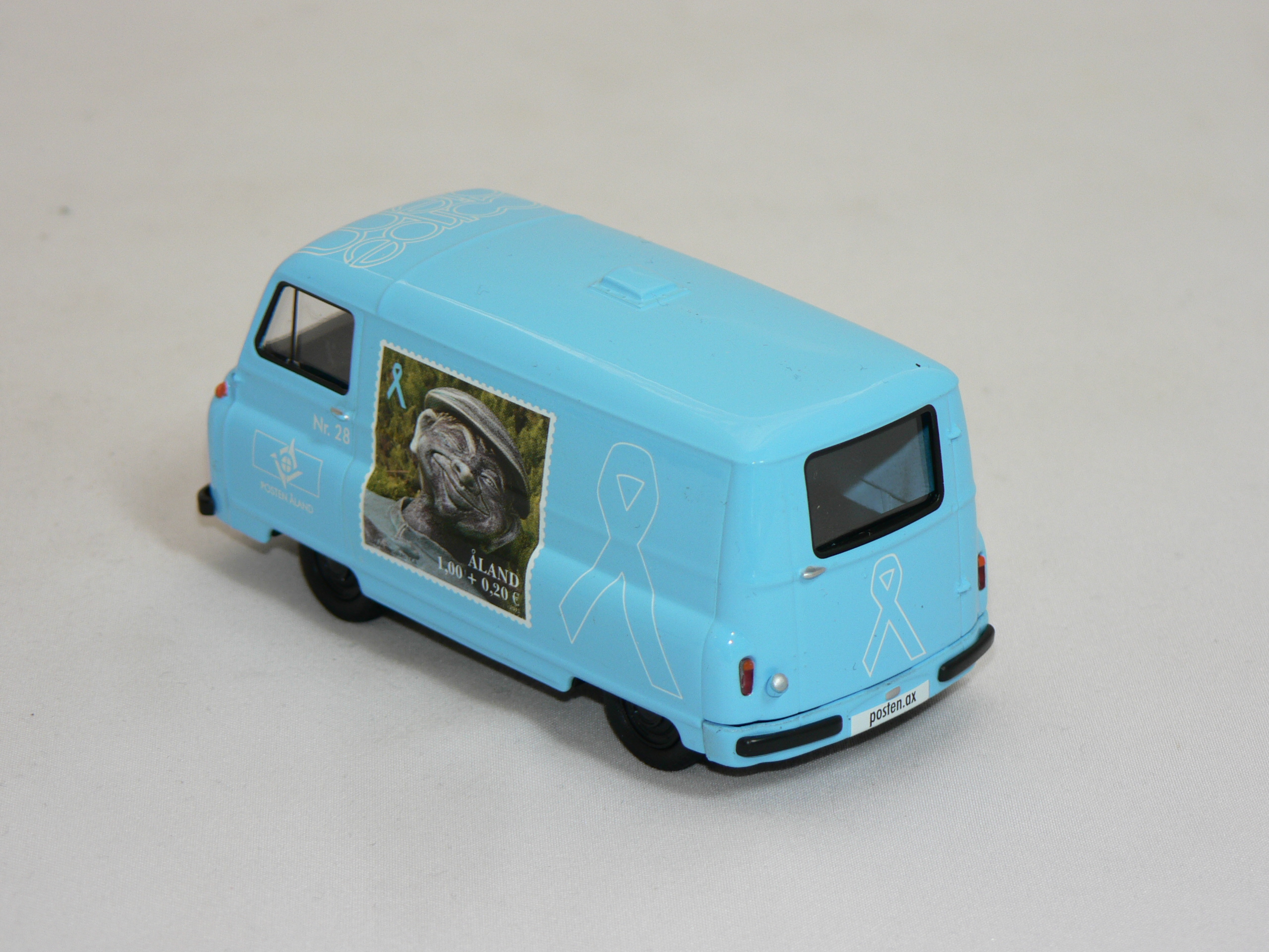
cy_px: 476
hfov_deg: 16.6
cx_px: 634
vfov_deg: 12.5
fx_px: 4362
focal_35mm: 119
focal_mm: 19.9
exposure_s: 1/60
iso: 80
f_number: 3.2
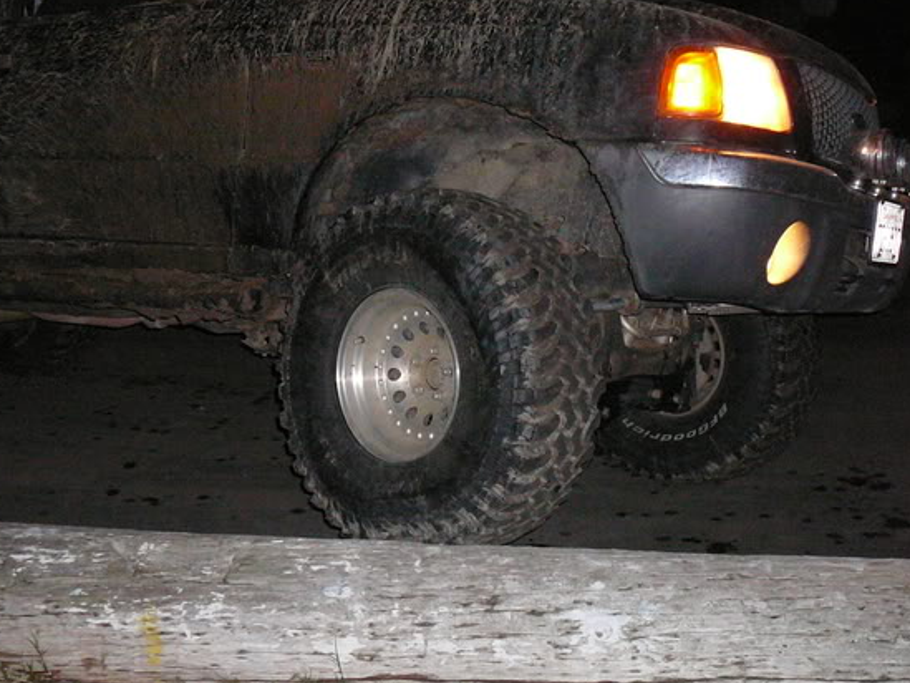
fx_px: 1341
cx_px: 426
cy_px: 235
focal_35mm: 51
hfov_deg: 37.5
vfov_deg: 28.4
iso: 400
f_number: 2.8
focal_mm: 5.2
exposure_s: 1/30
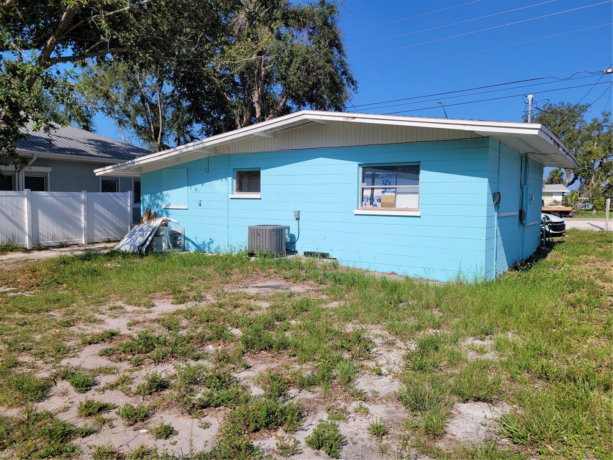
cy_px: 230
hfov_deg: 67.3
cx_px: 306
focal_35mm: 26
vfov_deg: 53.1
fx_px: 460
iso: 40
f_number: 1.8
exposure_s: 1/3446
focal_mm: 5.4
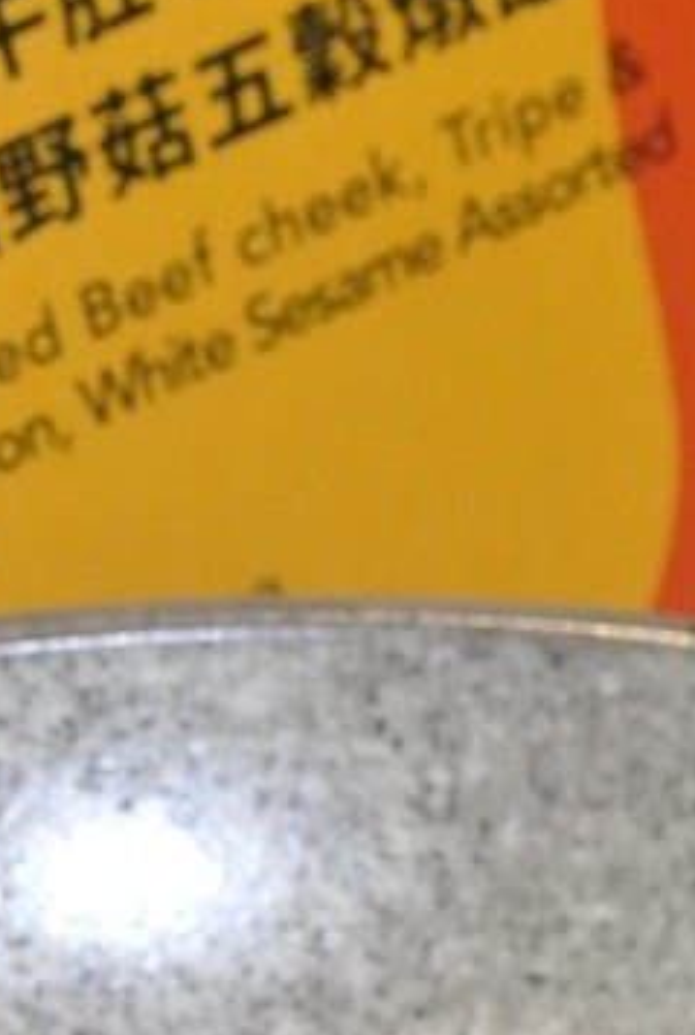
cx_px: 305
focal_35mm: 286
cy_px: 1647
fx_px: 8241
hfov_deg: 4.8
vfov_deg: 7.1
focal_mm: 25.2
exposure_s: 1/60
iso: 800
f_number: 5.3
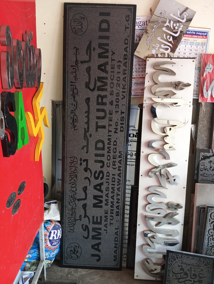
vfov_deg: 63.4
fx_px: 230
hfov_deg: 49.9
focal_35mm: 28
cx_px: 107
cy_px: 142
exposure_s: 1/33.3
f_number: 1.8
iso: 291
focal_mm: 4.22
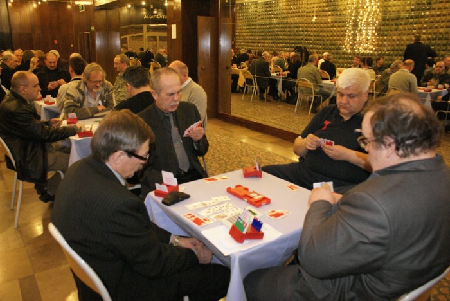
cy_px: 150
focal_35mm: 27
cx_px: 225
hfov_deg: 67.3
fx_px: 338
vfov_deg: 48.0
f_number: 4
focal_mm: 18
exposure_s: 1/30
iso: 1600
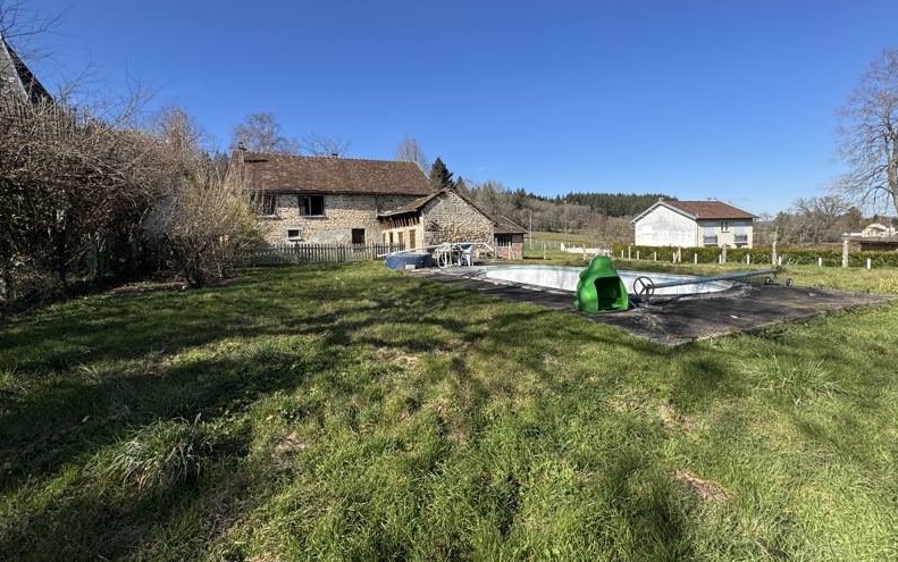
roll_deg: +2.4
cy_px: 257
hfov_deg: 101.4
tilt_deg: -2.3
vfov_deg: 74.7
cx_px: 452
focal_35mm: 15
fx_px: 367
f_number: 2.2
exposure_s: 1/1370
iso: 40
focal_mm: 2.22
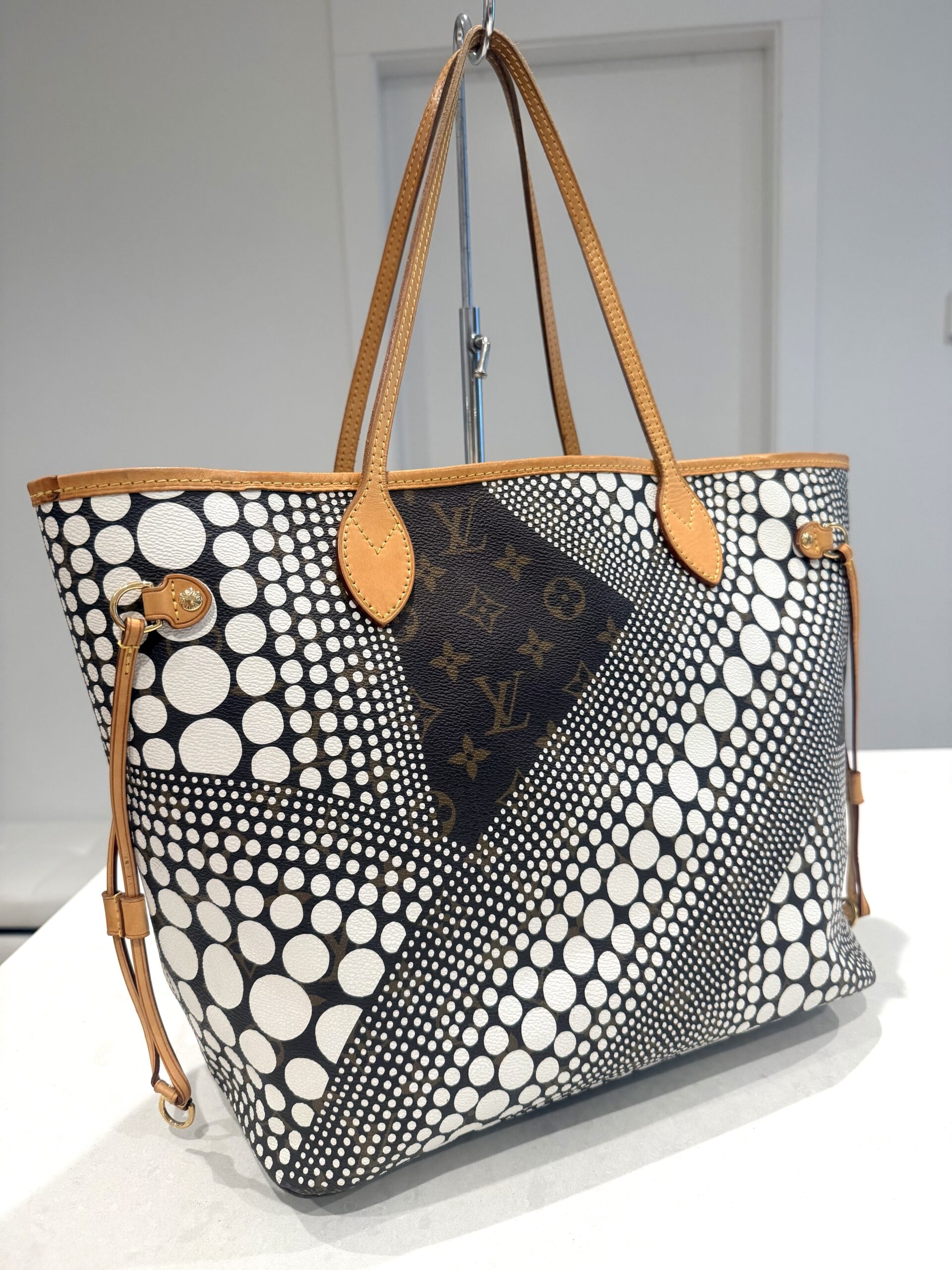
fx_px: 880
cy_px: 635
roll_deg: +2.4
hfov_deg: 56.8
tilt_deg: -10.8
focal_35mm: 24
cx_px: 476
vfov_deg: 71.6
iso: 200
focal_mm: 6.76
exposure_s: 1/120
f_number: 1.78
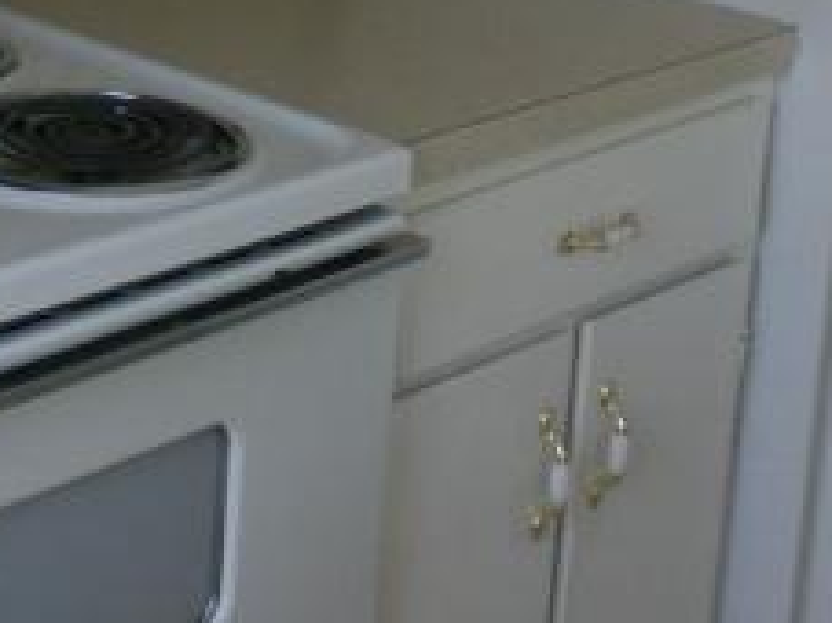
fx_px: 2570
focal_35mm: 107
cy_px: -139
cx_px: 480
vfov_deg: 13.4
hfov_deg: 18.4
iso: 200
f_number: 3.1
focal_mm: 6.3
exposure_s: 1/100
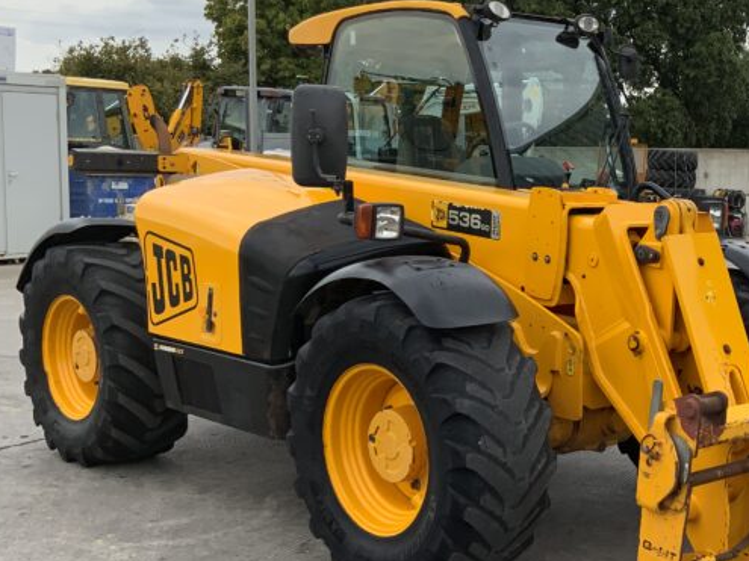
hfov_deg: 31.1
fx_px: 1298
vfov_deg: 24.4
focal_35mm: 60
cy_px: 302
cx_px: 636
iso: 16
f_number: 1.8
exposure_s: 1/792
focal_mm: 3
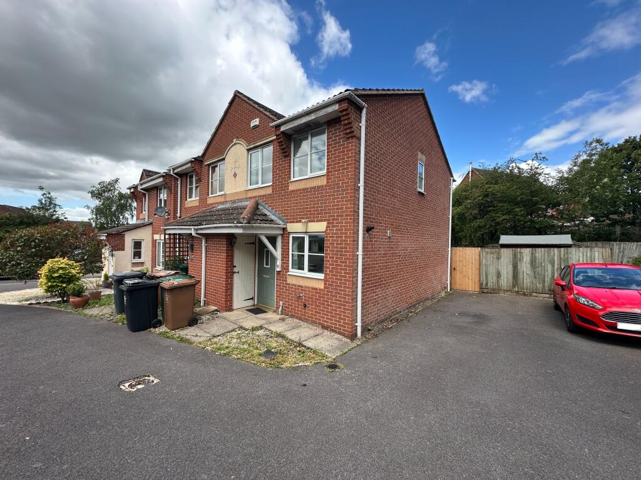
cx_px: 320
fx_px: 259
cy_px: 240
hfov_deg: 102.1
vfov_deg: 85.7
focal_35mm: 14
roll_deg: -0.7
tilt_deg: +0.4
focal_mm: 2.22
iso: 40
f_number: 2.2
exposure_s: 1/633
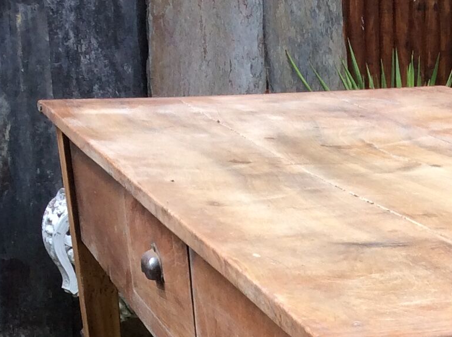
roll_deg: +0.4
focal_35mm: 107
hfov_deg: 17.7
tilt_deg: -25.2
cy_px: 544
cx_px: 506
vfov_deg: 12.9
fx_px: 1395
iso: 32
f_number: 2.4
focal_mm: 3.3
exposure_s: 1/316
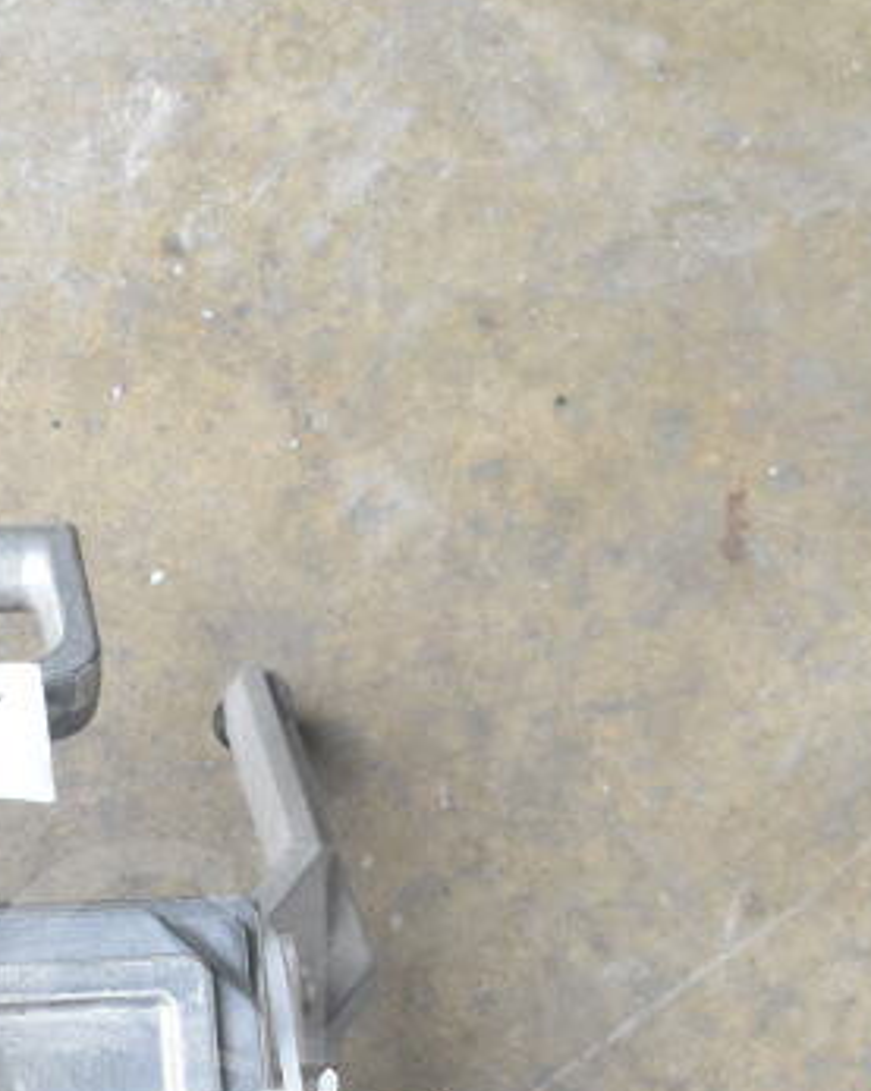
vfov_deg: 18.6
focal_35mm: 100
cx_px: 53
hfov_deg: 15.1
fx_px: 3234
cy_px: 1091
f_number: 7.1
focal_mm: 27
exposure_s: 1/200
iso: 1600
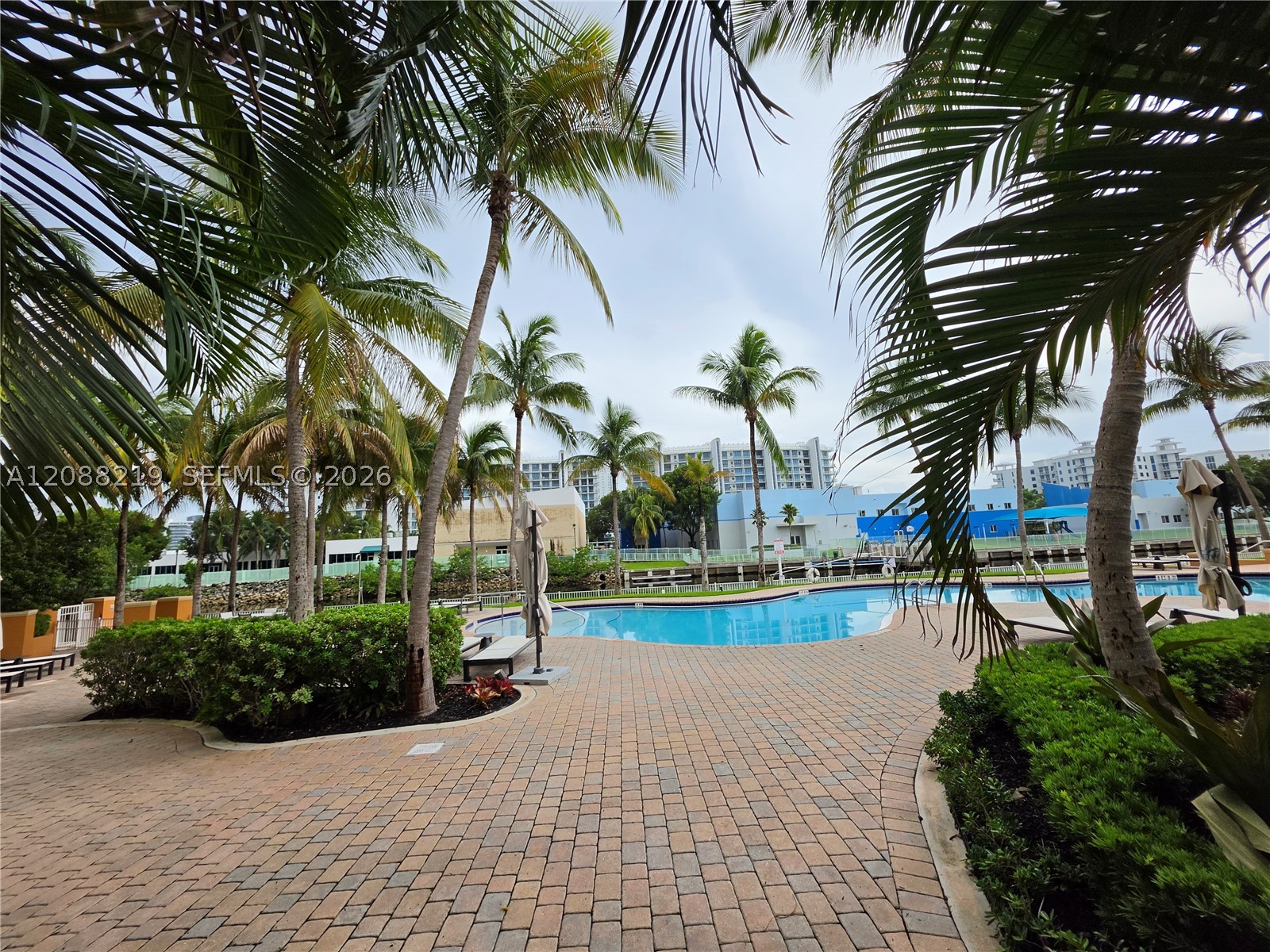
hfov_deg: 106.2
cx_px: 635
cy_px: 476
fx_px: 477
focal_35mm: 13
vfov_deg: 89.9
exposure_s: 1/1361
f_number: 1.9
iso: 32
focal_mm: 2.2
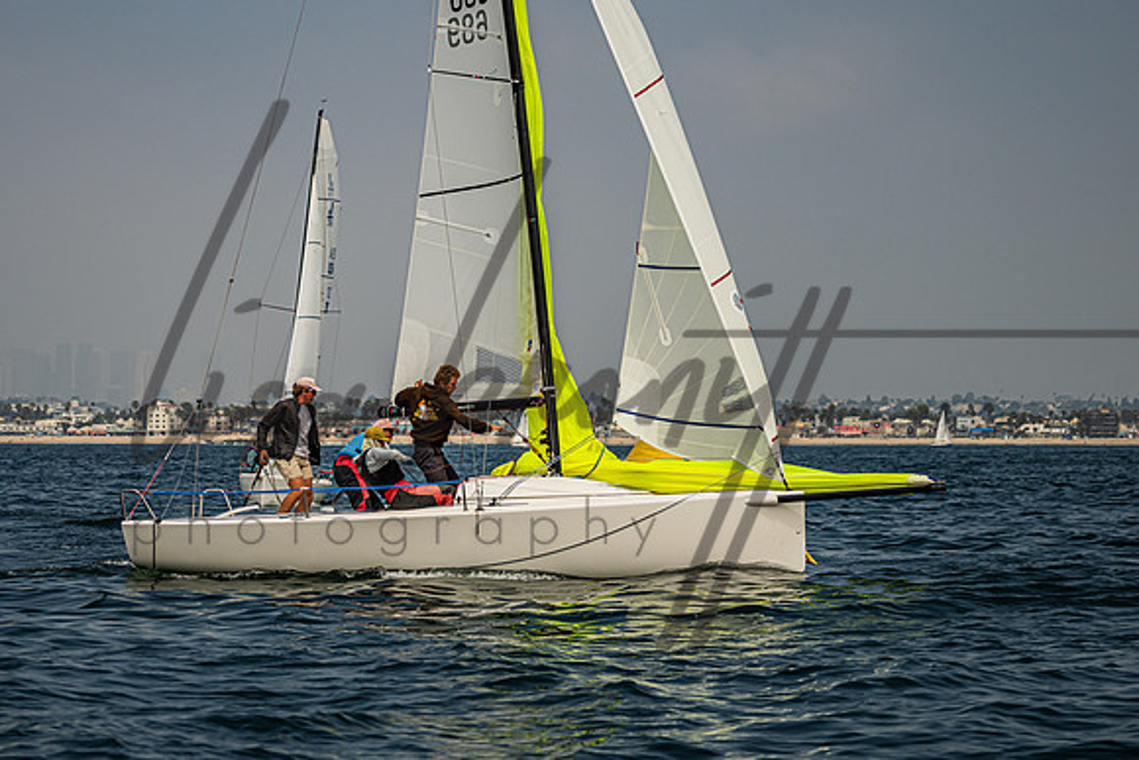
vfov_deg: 10.0
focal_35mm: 137
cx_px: 468
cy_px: 364
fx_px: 4323
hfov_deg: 15.0
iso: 200
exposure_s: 1/4000
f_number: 4.5
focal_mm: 100
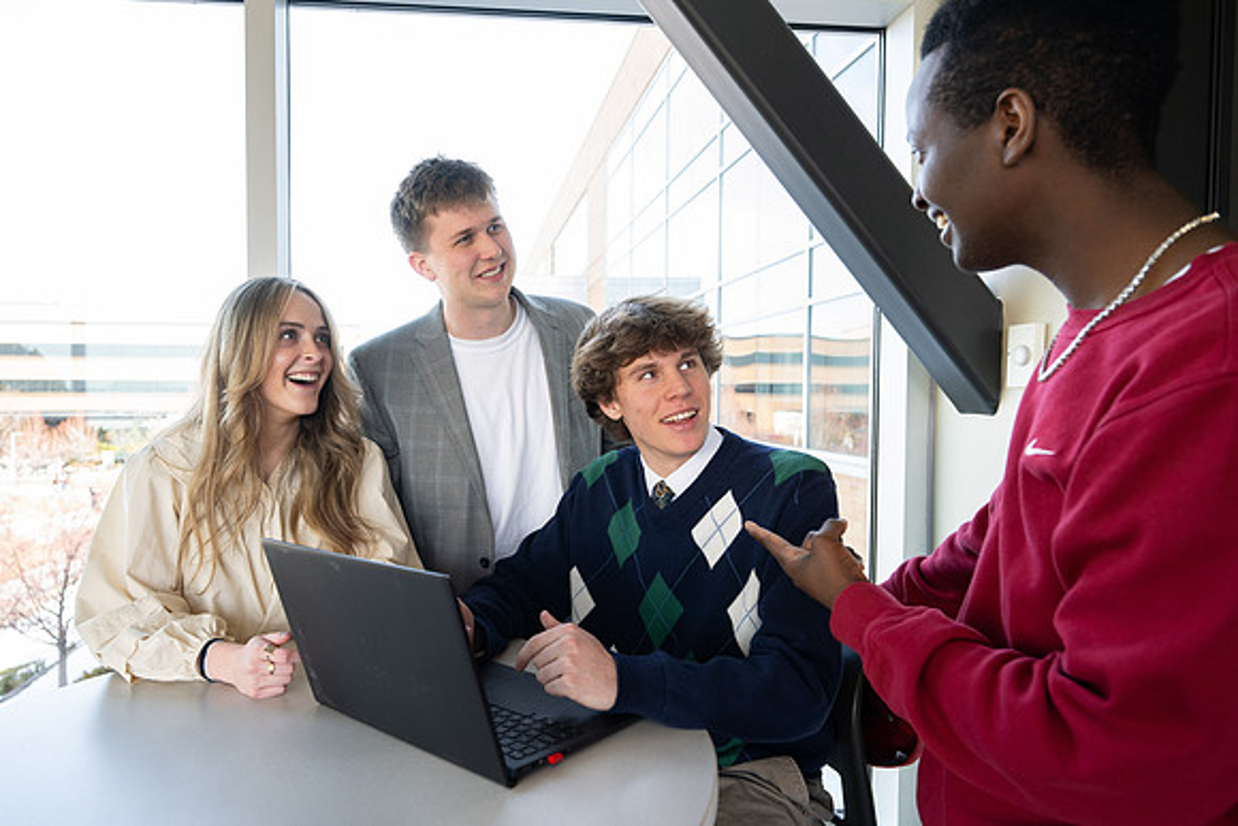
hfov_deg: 73.0
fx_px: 833
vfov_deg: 52.8
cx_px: 551
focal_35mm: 24
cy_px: 430
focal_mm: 21.5
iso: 400
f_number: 4
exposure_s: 1/250
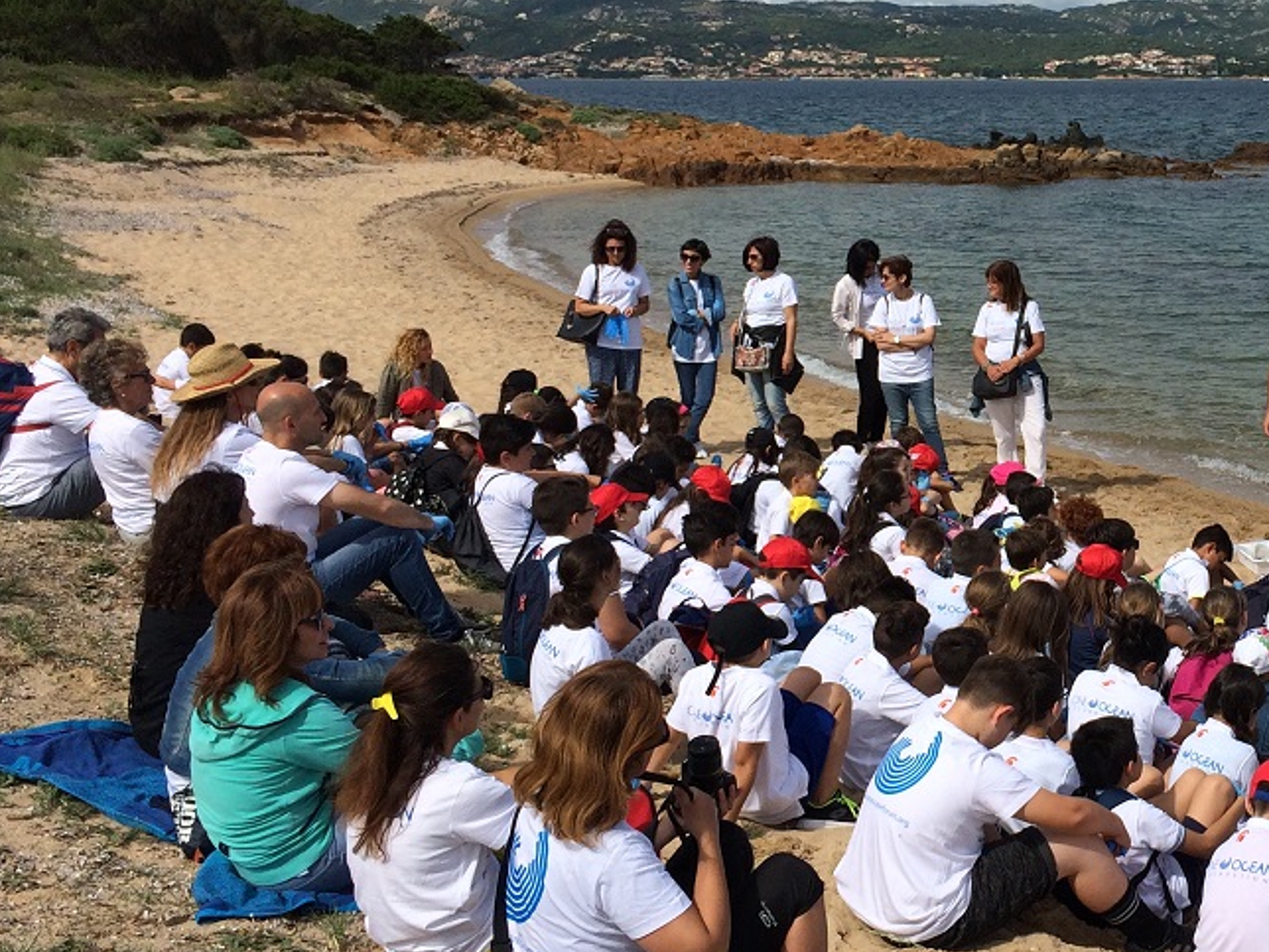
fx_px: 1980
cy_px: 343
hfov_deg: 33.7
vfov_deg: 26.9
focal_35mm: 54
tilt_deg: -11.1
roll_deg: -1.5
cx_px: 1137
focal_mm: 4.15
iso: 32
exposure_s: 1/4115
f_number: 2.2
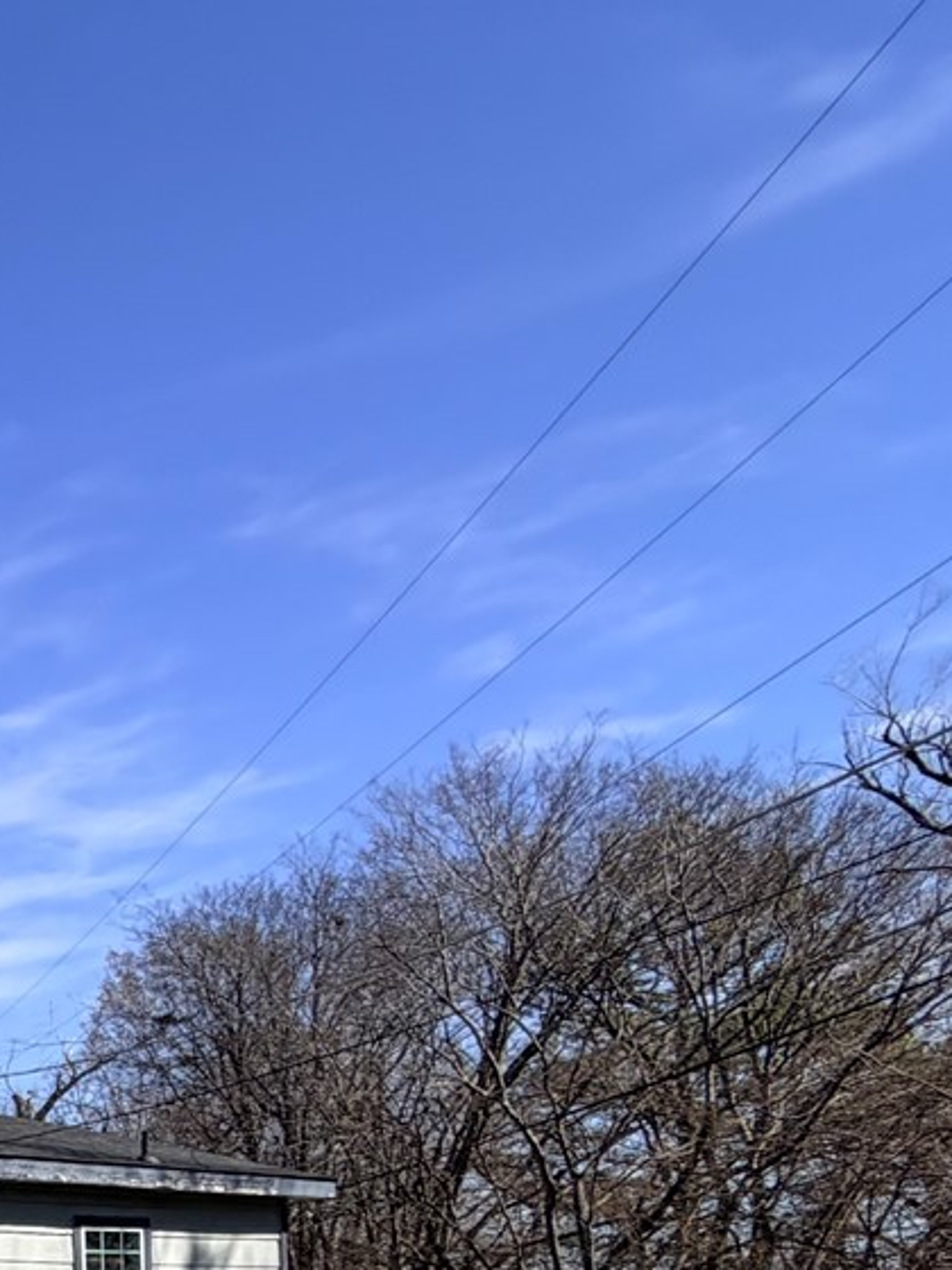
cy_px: 1343
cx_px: -886
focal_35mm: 48
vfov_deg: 35.0
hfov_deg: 19.5
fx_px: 1760
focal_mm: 2.22
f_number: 2.2
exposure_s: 1/770
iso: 20
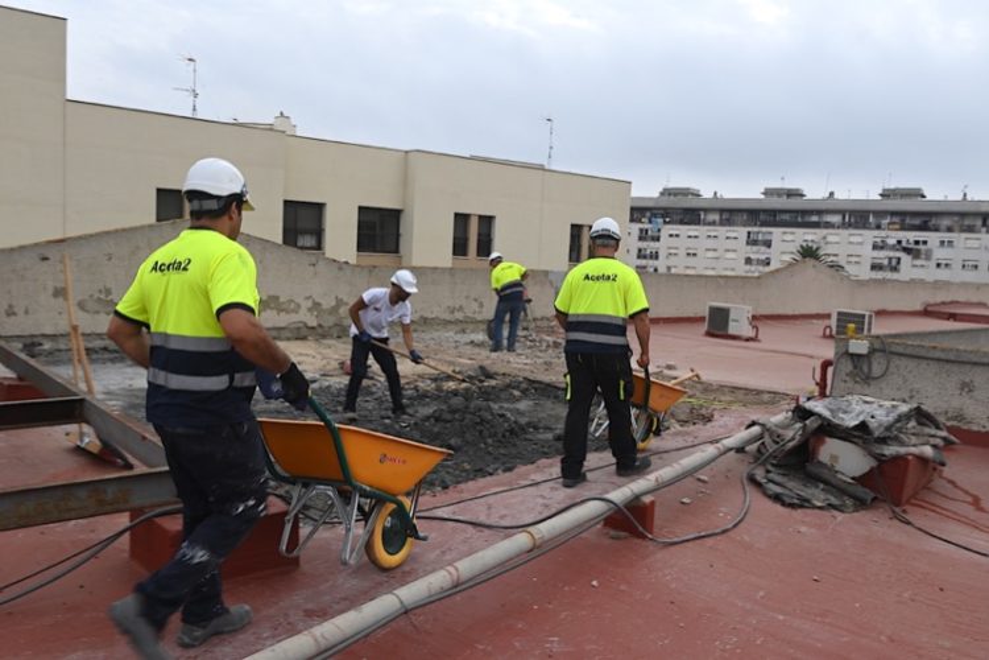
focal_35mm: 31
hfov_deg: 60.3
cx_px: 494
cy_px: 330
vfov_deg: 42.3
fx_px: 852
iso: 200
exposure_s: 1/60
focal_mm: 31
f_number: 16
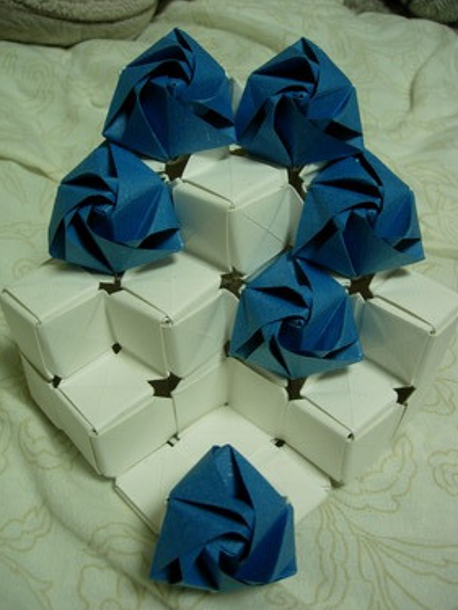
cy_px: 310
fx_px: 687
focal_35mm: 39
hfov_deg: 36.9
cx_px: 228
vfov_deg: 47.8
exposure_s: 1/32
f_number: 2.8
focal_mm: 7.8
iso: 105
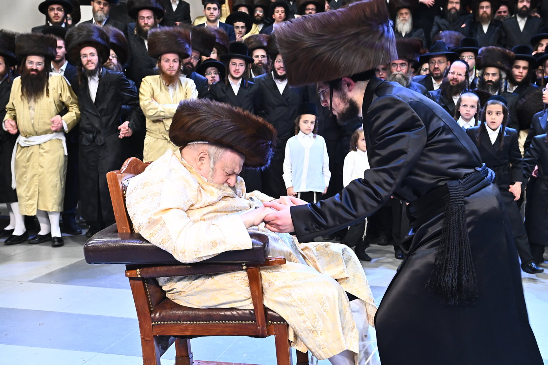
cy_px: 182
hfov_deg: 38.2
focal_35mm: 52
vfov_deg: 26.0
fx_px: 791
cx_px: 274
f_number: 6.3
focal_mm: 52
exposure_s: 1/100
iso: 3200
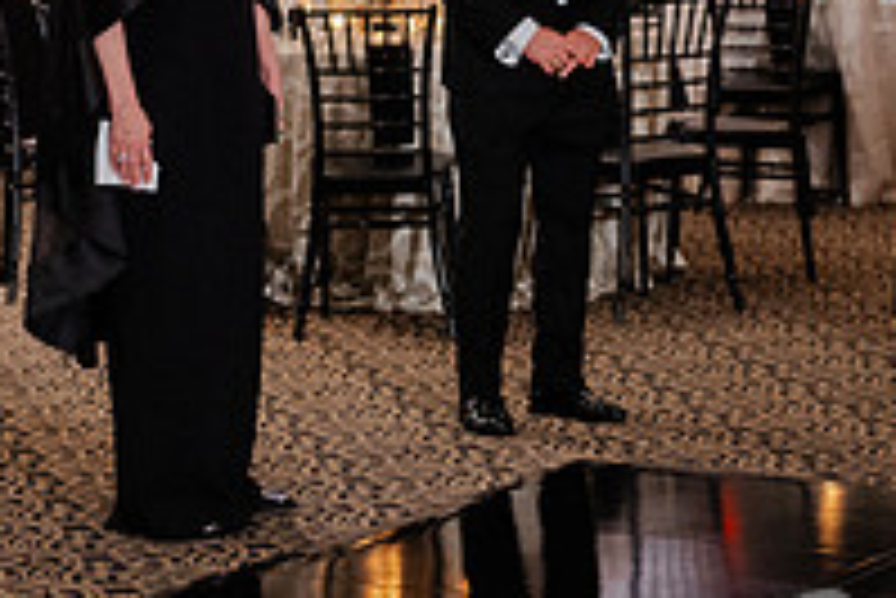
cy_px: 335
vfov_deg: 9.4
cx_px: 594
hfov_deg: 14.0
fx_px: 3636
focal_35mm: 146
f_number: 2.8
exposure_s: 1/100
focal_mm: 50
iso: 2500
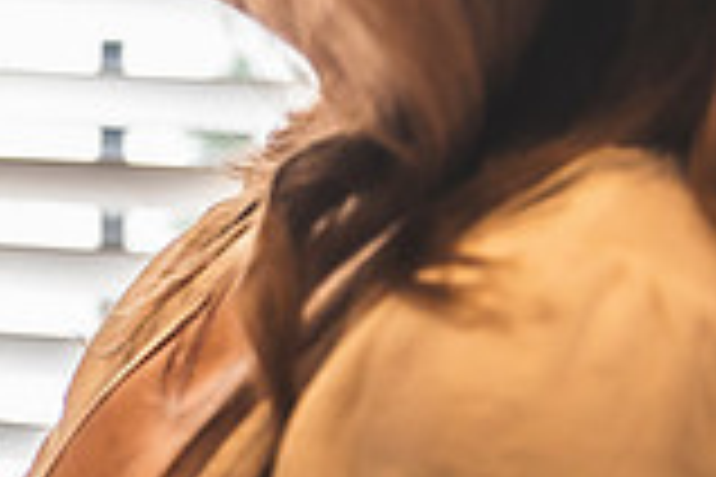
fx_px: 4216
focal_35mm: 212
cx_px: -581
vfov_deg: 6.4
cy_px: -331
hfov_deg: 9.3
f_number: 2.8
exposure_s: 1/125
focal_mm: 58
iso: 800
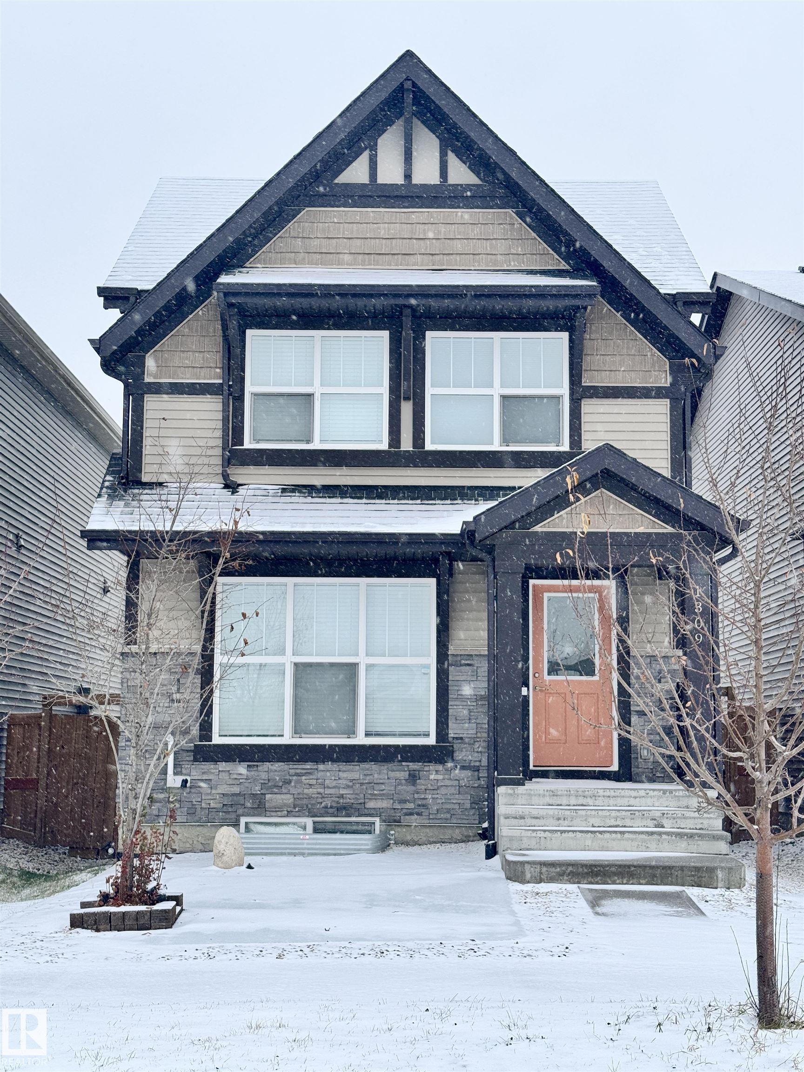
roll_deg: +0.5
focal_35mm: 48
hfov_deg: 30.3
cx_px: 402
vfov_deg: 39.7
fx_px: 1486
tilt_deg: +8.0
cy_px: 536
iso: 64
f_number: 1.78
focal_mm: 6.76
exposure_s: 1/162
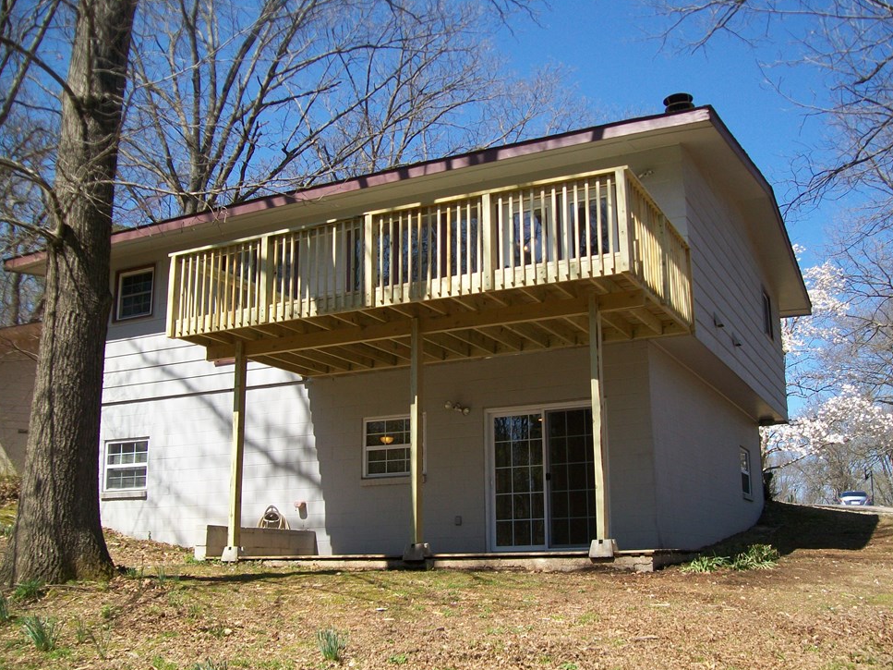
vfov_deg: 39.6
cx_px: 464
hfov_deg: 51.3
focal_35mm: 36
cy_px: 341
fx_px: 929
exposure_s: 1/800
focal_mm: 6.1
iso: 64
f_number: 2.7
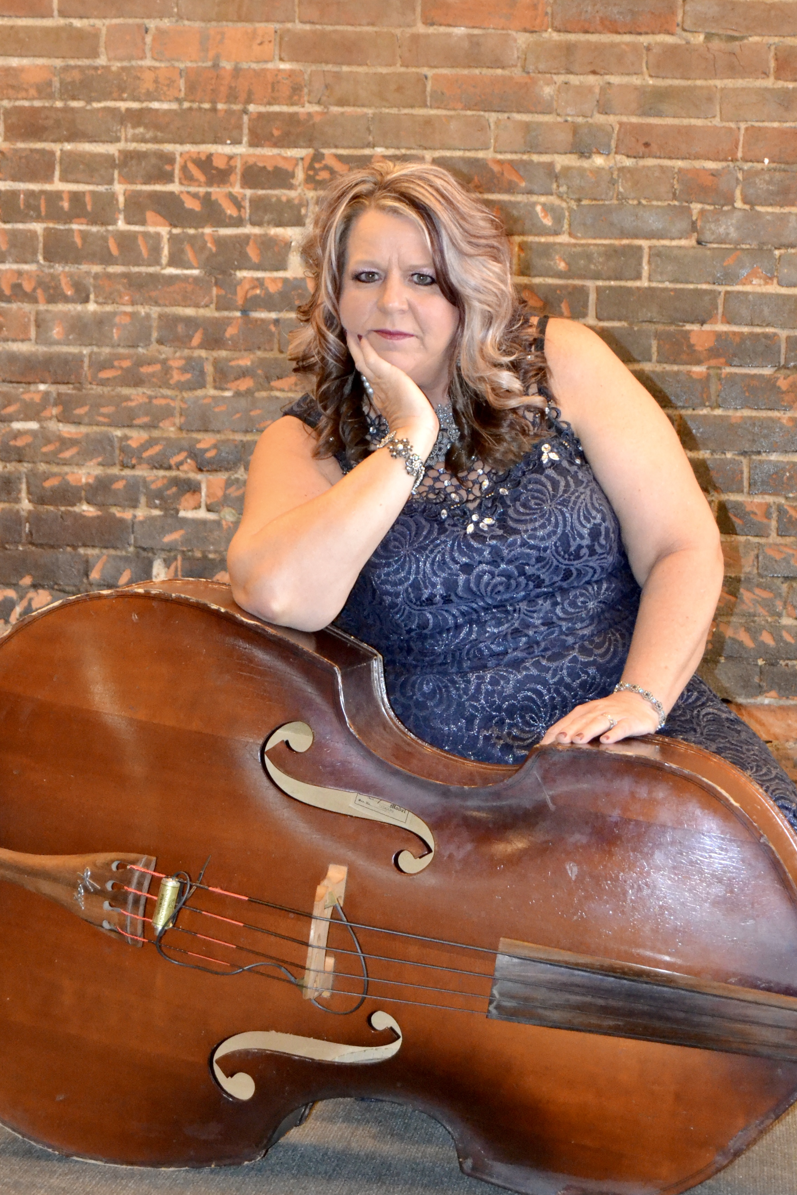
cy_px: 655
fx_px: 3188
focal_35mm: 96
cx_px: 406
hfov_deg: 14.3
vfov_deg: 21.2
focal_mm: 48
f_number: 5.3
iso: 3200
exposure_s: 1/60
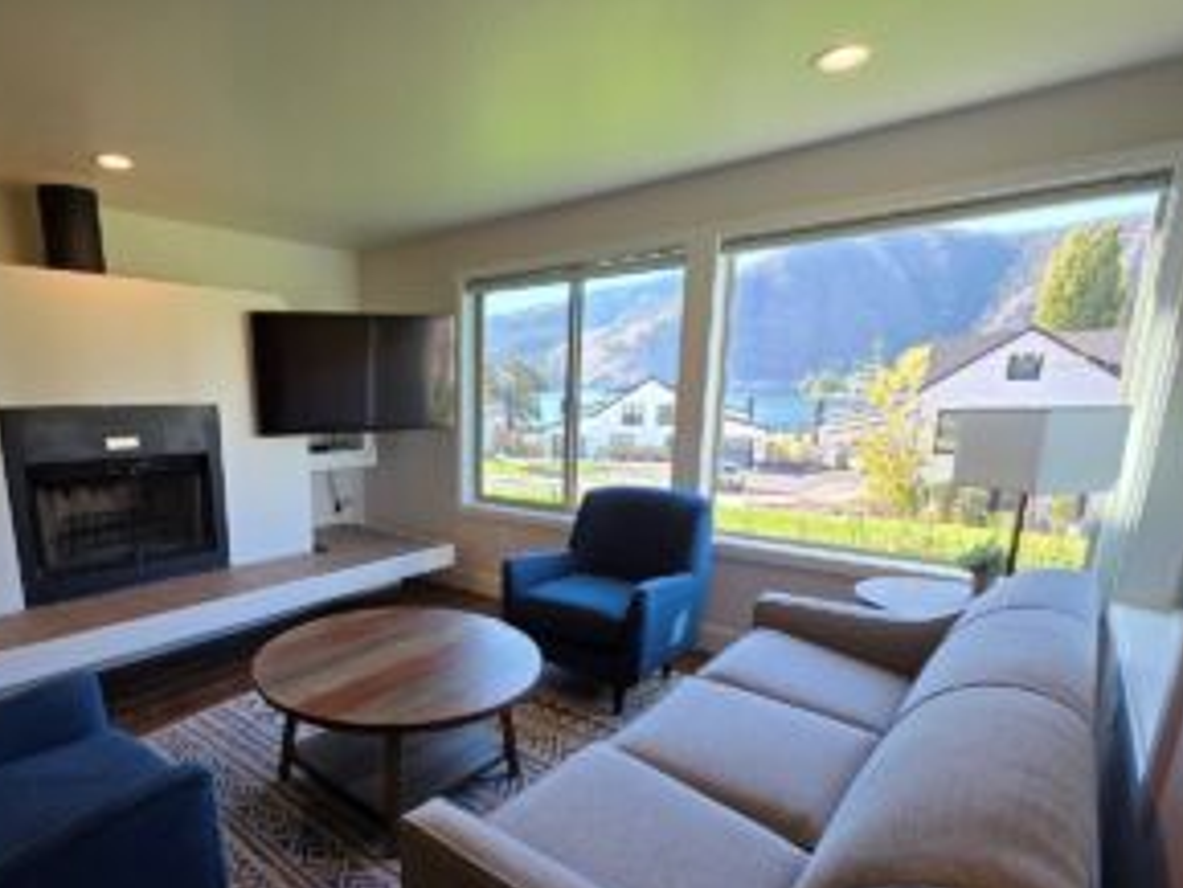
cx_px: 430
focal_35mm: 18
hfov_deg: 85.7
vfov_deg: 70.8
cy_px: 536
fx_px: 615
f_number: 1.9
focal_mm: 2.2
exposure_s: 1/120
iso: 50
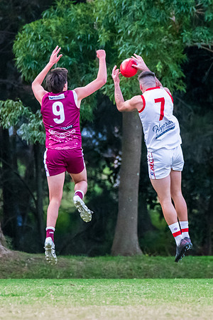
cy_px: 152
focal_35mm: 852
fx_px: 7561
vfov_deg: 2.4
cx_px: 154
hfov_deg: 1.6
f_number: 6
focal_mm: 360
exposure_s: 1/1250
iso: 3200
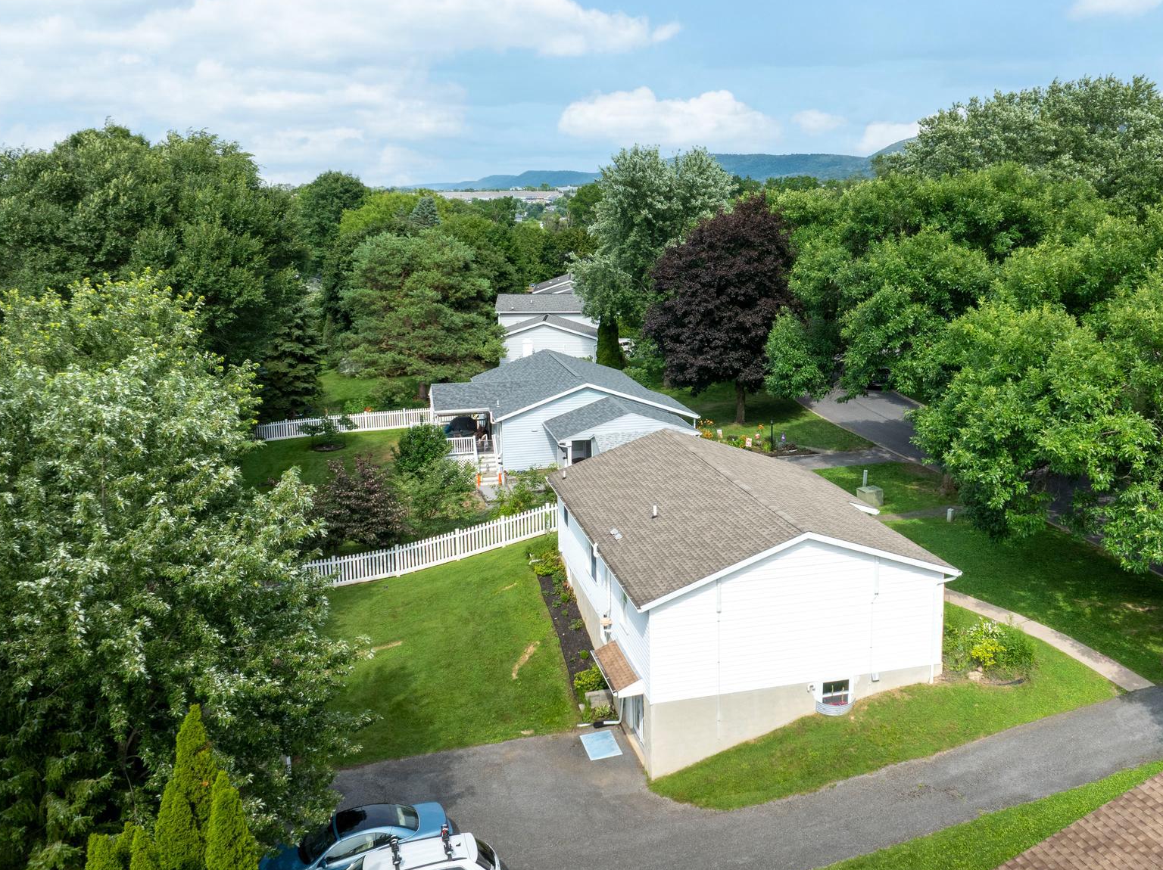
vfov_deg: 44.0
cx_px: 703
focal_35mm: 32
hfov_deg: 56.4
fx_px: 1074
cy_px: 367
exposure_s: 1/320
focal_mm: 12.29
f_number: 7.1
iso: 100
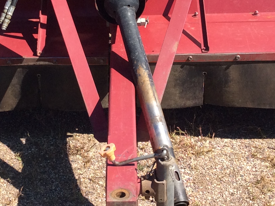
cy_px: 25
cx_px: 94
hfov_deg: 21.5
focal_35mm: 91
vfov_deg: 16.0
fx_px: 722
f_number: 2.4
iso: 32
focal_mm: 3.3
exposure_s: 1/1121
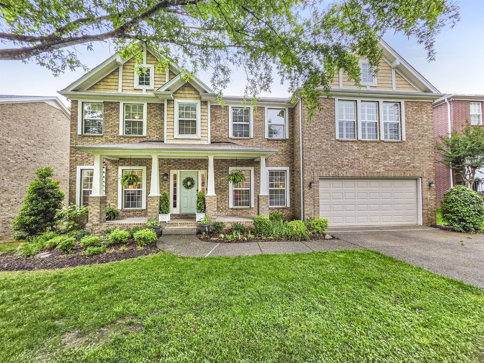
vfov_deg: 89.9
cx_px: 242
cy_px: 182
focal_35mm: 13
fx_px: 182
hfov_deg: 106.2
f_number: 1.9
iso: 32
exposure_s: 1/310
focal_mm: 2.2
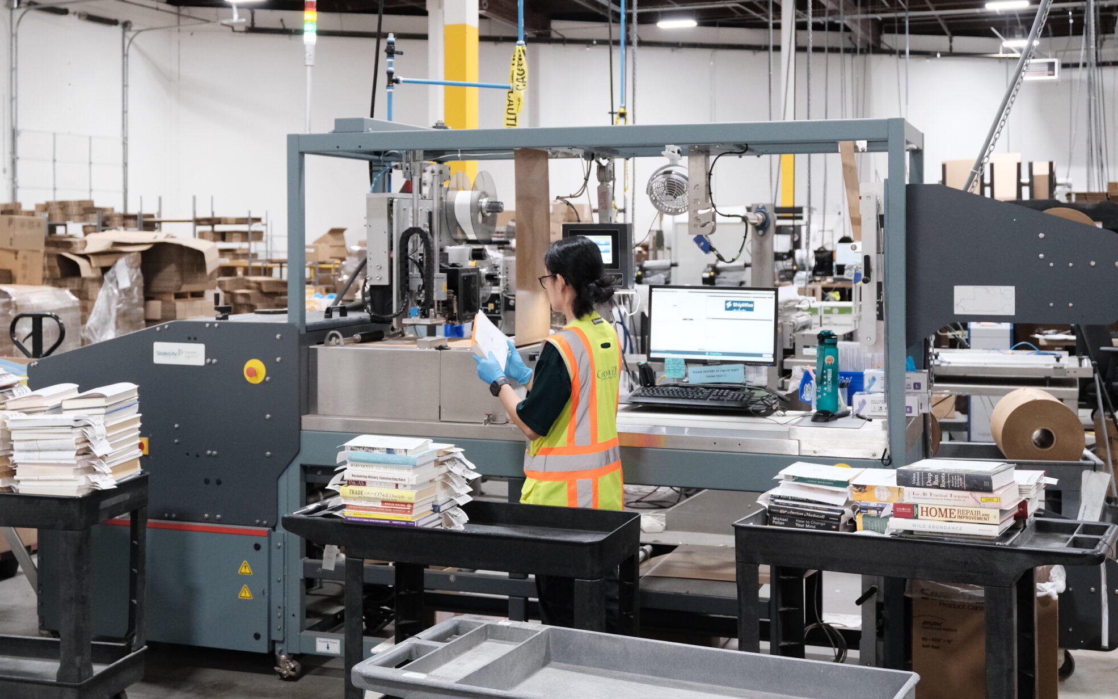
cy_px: 252
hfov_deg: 44.3
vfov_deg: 28.5
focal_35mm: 45
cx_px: 532
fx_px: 1371
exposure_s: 1/100
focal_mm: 22.7
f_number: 3.3
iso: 1600
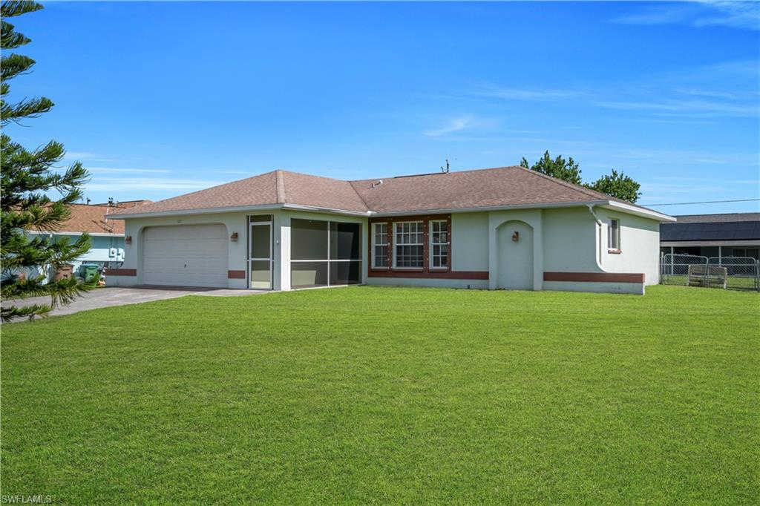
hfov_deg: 61.9
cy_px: 253
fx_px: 633
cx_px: 380
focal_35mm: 30
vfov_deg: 43.6
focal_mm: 20
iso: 100
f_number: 8
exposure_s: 1/320
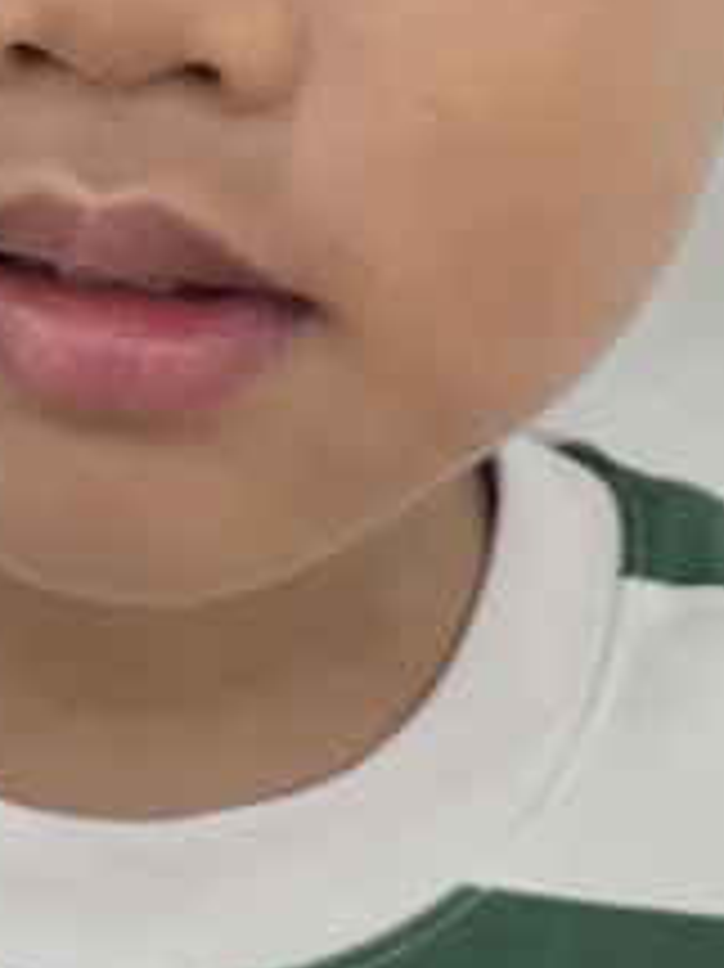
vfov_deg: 14.1
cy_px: -131
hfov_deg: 10.8
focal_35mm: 137
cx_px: 148
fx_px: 3824
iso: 640
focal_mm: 6.3
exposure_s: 1/120
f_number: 1.7
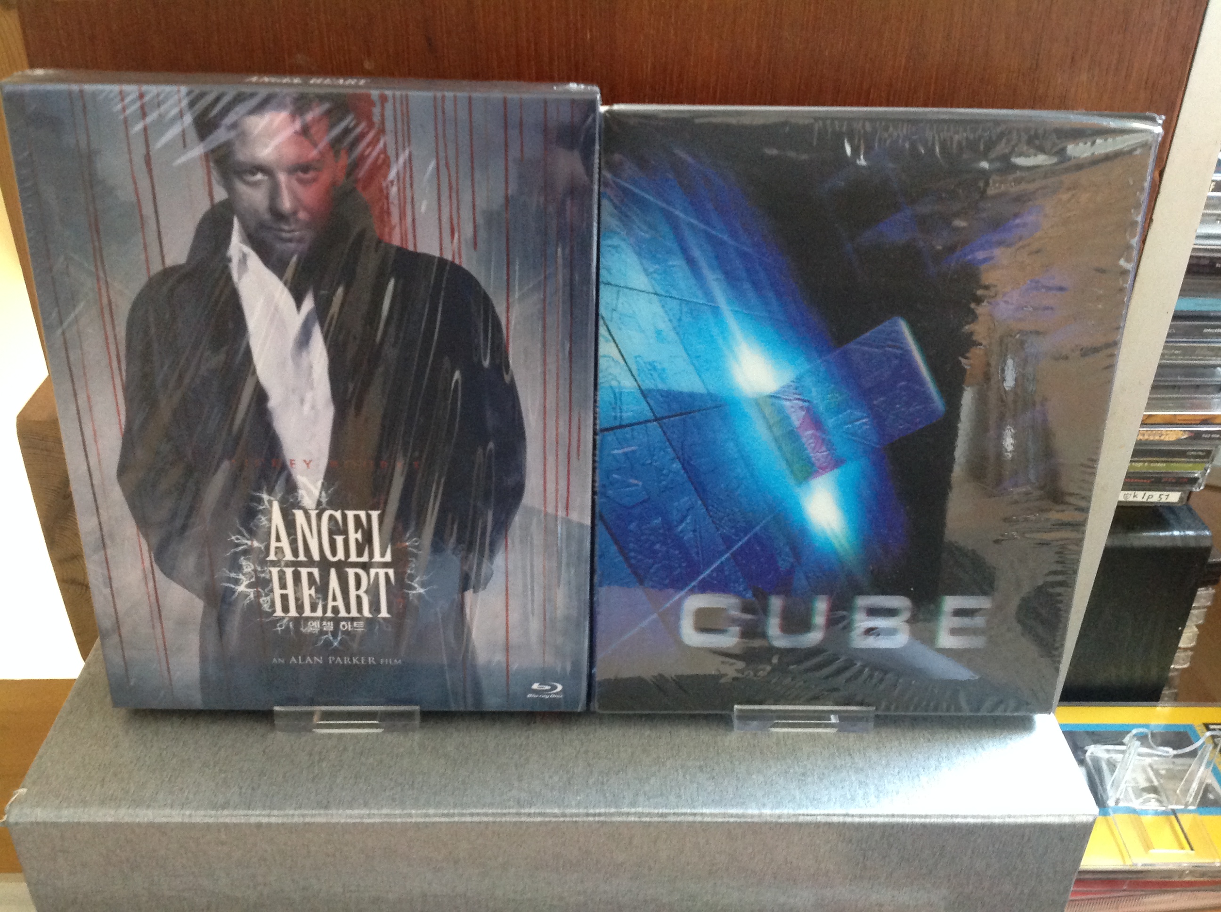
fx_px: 1233
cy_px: 456
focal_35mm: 35
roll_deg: -1.8
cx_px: 610
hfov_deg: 52.7
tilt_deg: -30.4
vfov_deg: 40.6
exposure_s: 1/15
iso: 320
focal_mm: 4.28
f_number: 2.4
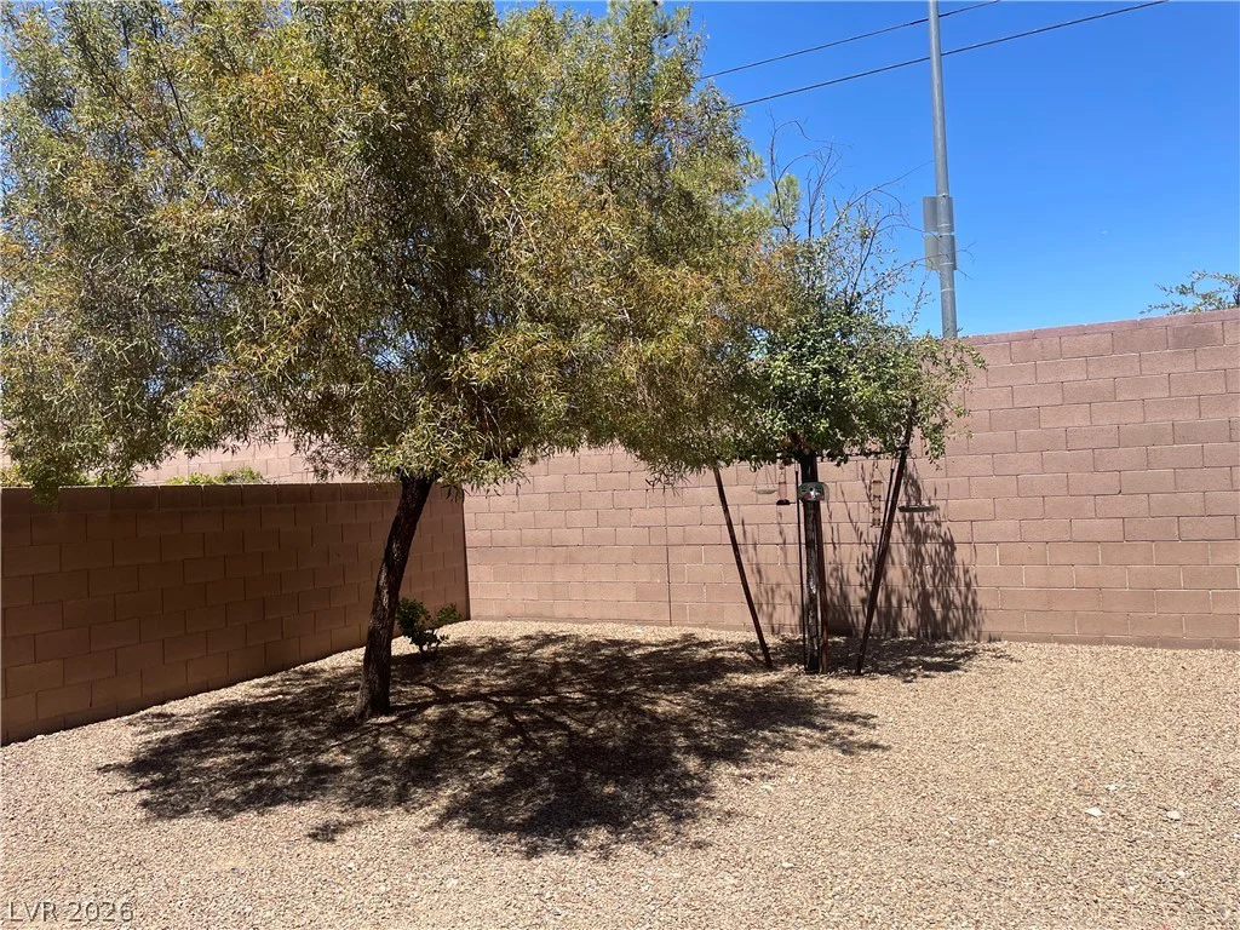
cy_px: 465
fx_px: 931
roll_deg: +2.8
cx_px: 620
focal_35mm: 26
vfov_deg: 53.1
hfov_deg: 67.3
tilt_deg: +0.6
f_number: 1.6
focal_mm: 4.2
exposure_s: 1/2398
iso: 32
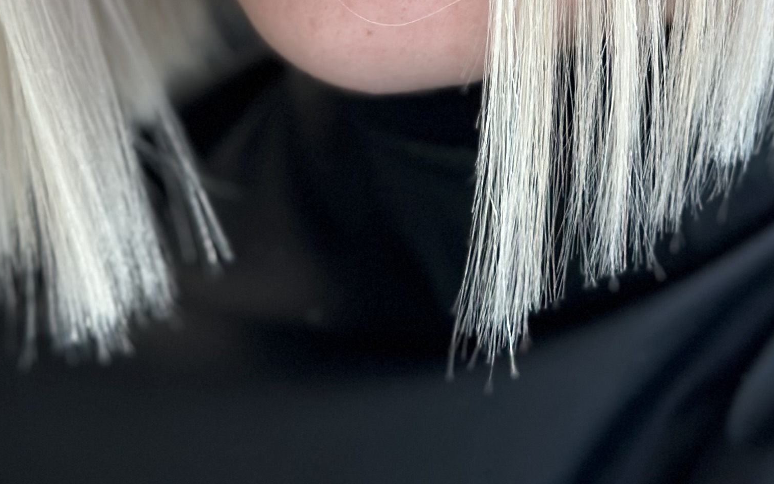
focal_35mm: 135
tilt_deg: +1.4
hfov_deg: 15.5
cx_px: 421
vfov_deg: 9.1
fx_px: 2848
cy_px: -483
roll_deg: +2.2
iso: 100
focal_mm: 6.86
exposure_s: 1/153
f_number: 1.78
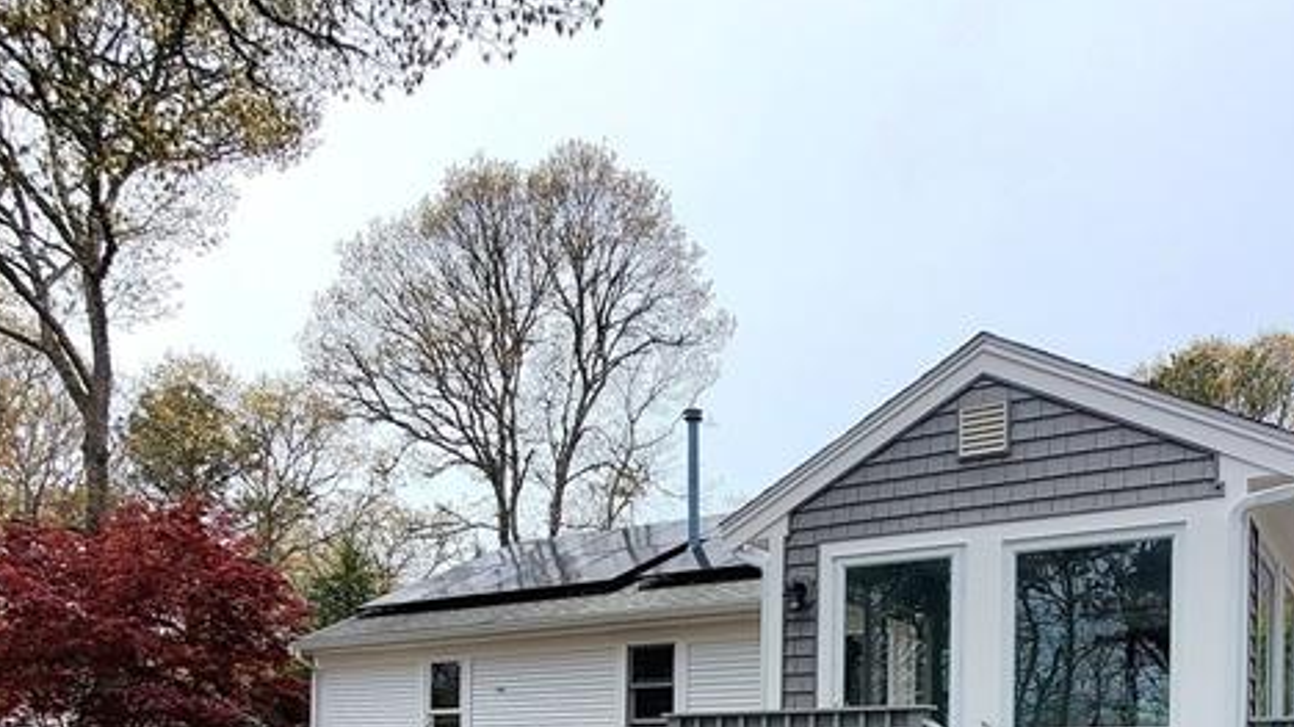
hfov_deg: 62.2
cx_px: 760
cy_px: 777
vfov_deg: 33.5
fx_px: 1063
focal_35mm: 31
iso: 50
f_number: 2.2
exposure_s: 1/1429
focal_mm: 1.8
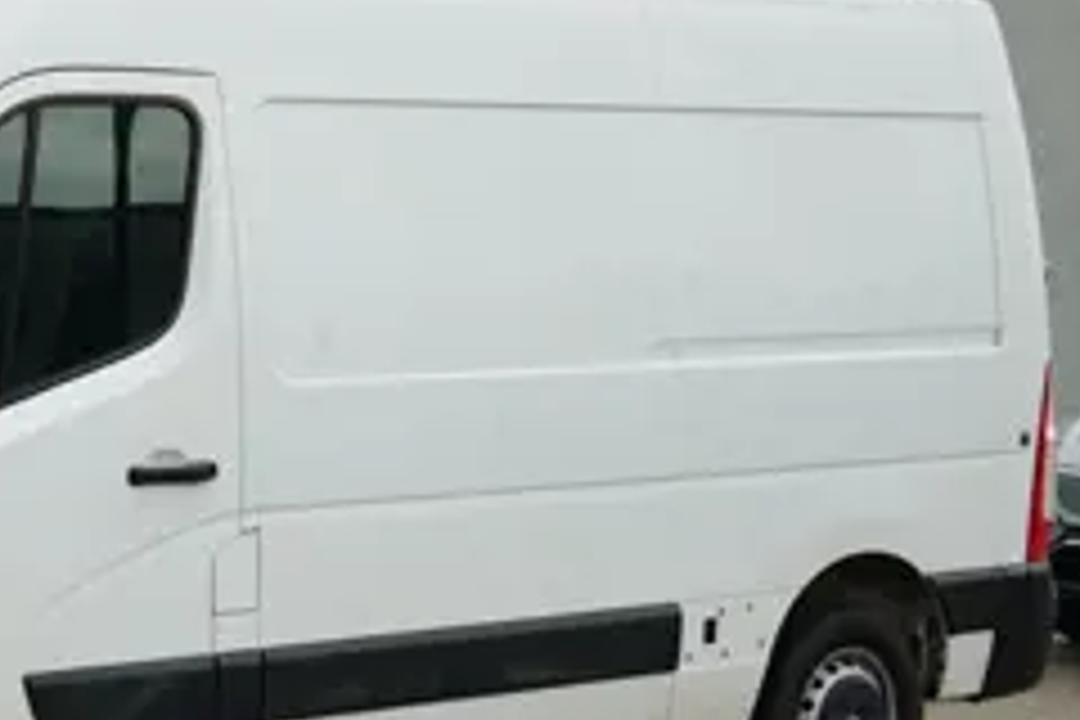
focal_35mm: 93
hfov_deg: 21.0
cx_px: -54
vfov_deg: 14.7
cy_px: 346
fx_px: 2790
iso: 100
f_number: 5.6
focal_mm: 31
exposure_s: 1/80
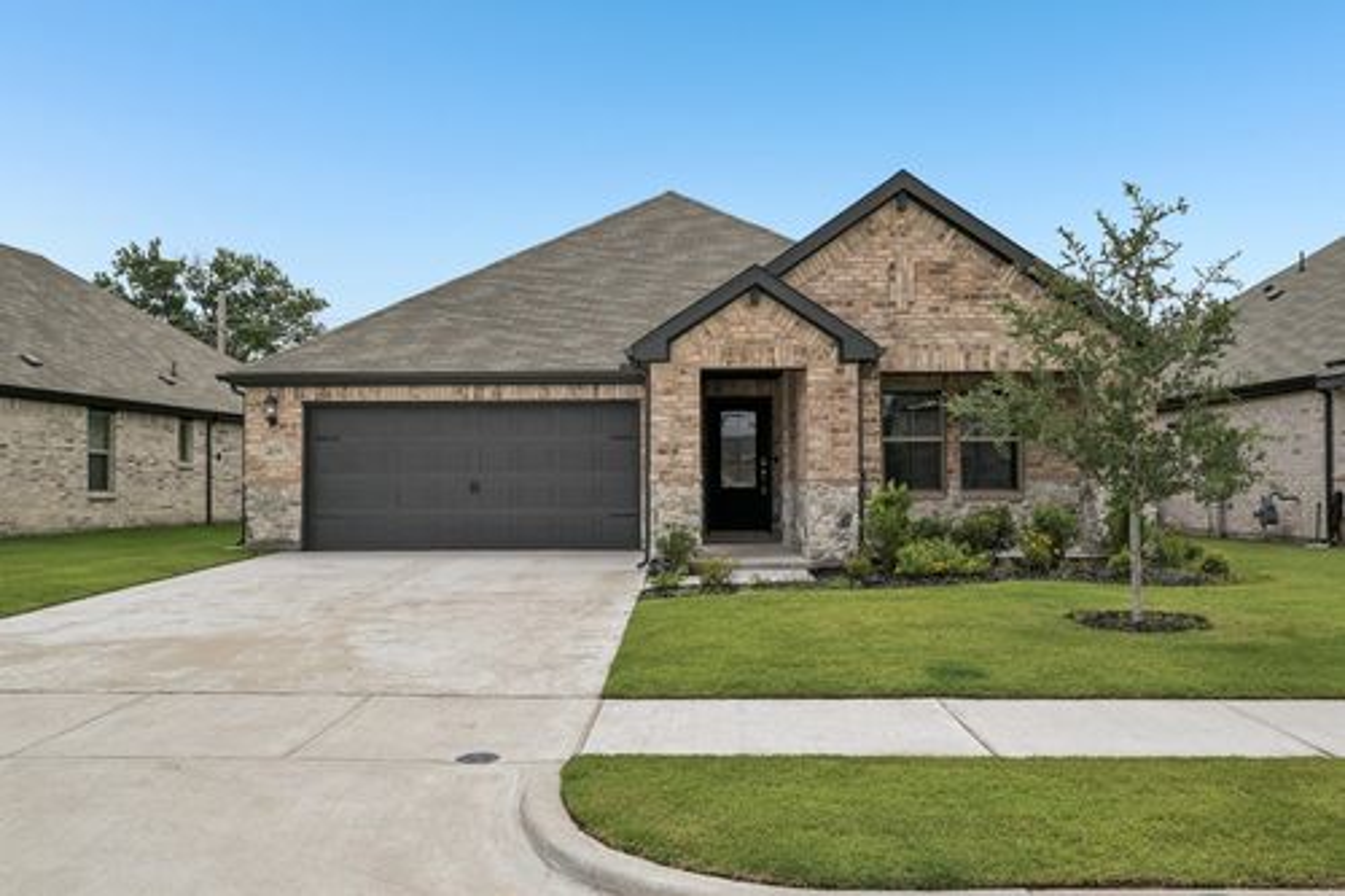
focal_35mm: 30
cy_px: 448
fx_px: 1120
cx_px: 672
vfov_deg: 43.6
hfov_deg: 61.9
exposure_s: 1/1000
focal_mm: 30
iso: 400
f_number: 8
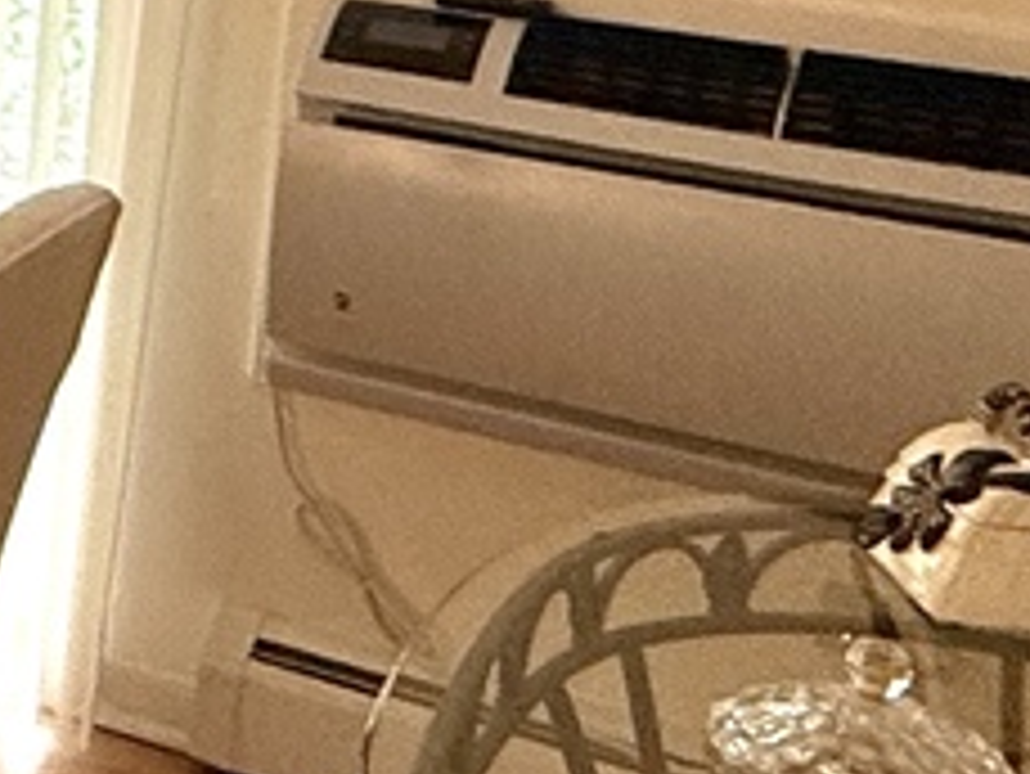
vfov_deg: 16.0
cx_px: -1075
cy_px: -194
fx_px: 2620
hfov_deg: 16.5
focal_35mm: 88
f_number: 2.2
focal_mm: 2.22
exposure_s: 1/120
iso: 250
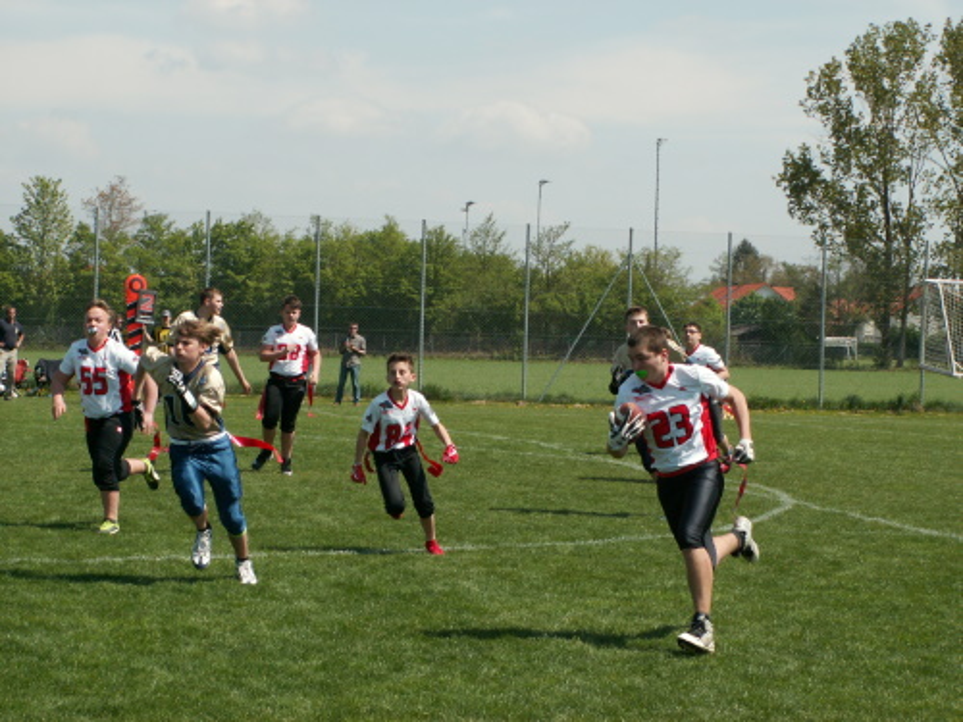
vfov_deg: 16.1
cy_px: 361
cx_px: 482
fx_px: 2559
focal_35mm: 92
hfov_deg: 21.3
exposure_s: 1/500
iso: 50
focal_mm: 15.38
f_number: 5
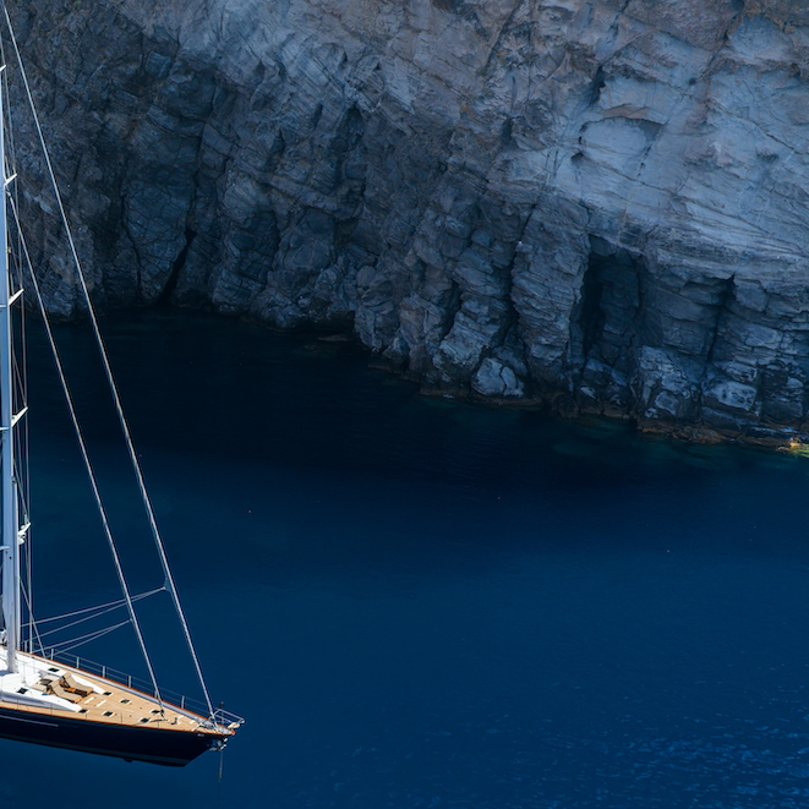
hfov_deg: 29.3
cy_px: 483
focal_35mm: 54
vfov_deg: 31.6
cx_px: -26
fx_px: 1428
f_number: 3.2
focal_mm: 14.45
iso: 100
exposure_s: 1/240
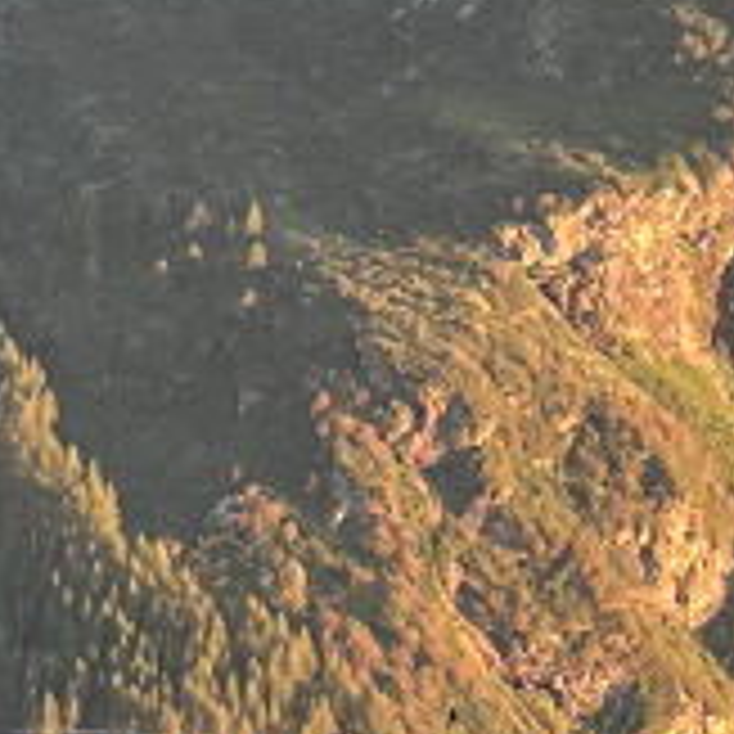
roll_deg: +0.2
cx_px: -892
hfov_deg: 7.7
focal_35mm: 213
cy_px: 626
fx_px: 5110
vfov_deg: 8.2
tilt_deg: -17.3
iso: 50
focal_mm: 5.1
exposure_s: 1/121
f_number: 1.6
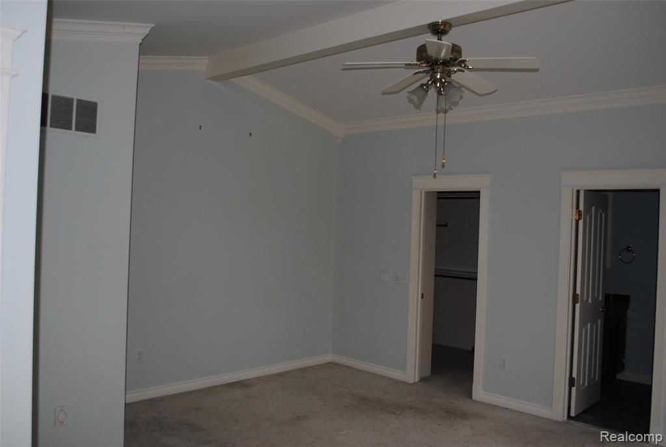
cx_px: 333
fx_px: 556
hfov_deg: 61.8
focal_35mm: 30
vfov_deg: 43.8
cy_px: 224
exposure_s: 1/60
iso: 200
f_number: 3.8
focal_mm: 20
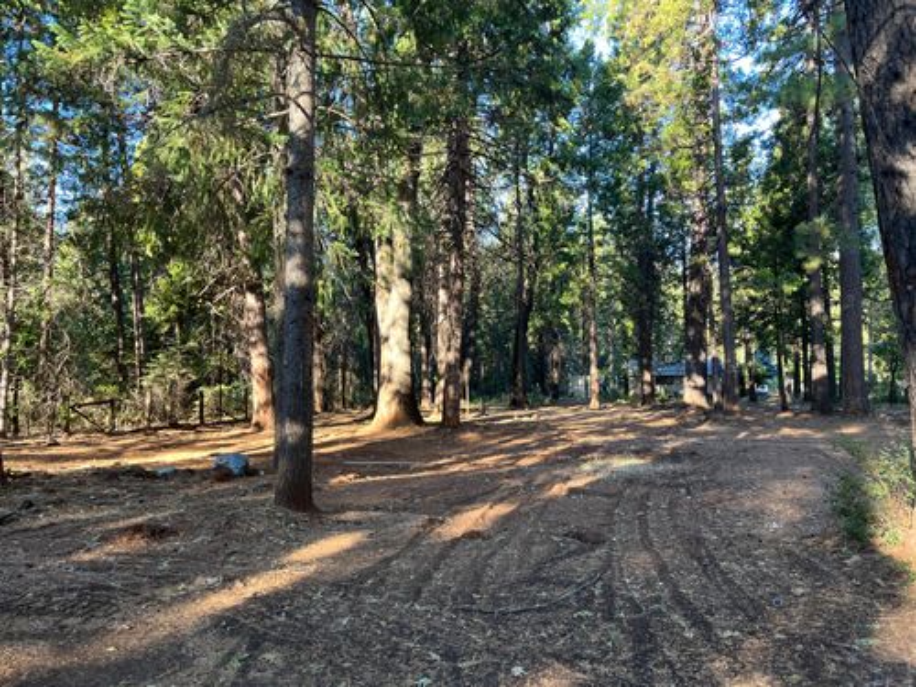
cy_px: 344
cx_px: 458
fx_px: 688
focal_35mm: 26
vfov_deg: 53.1
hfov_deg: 67.3
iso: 50
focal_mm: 5.1
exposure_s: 1/121
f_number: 1.6
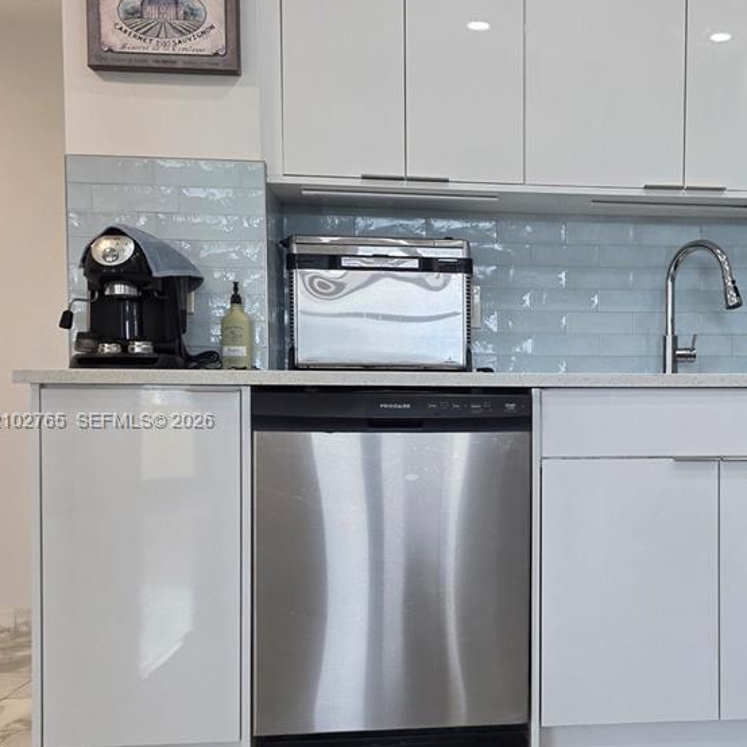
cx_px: 570
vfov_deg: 38.3
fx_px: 1074
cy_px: 422
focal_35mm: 44
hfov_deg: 37.3
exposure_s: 1/120
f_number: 1.7
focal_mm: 6.25
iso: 80
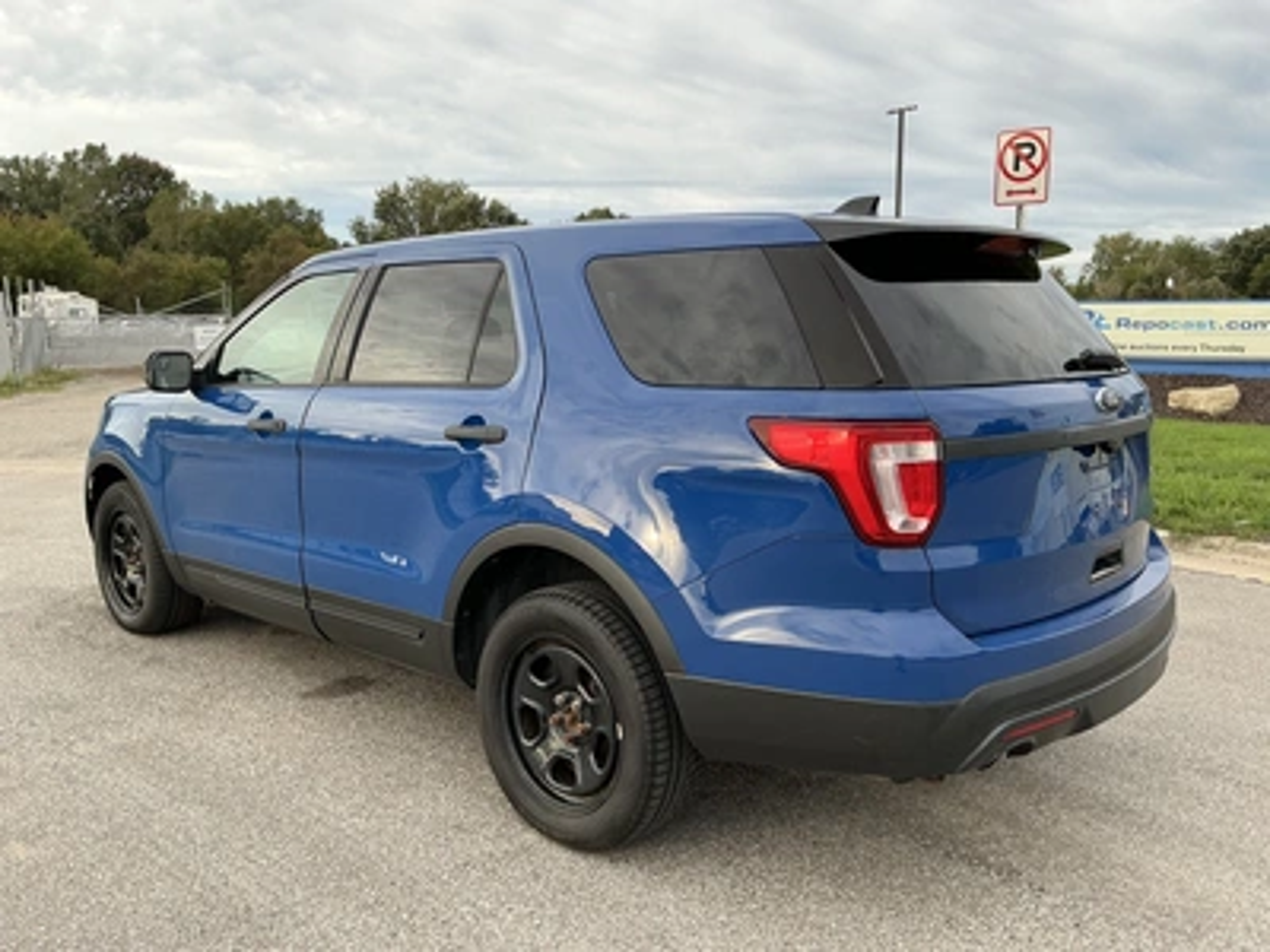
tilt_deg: -6.1
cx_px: 635
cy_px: 476
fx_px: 1027
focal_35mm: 28
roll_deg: -0.5
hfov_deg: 63.4
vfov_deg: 49.7
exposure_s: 1/189
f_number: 1.8
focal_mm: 3
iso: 20
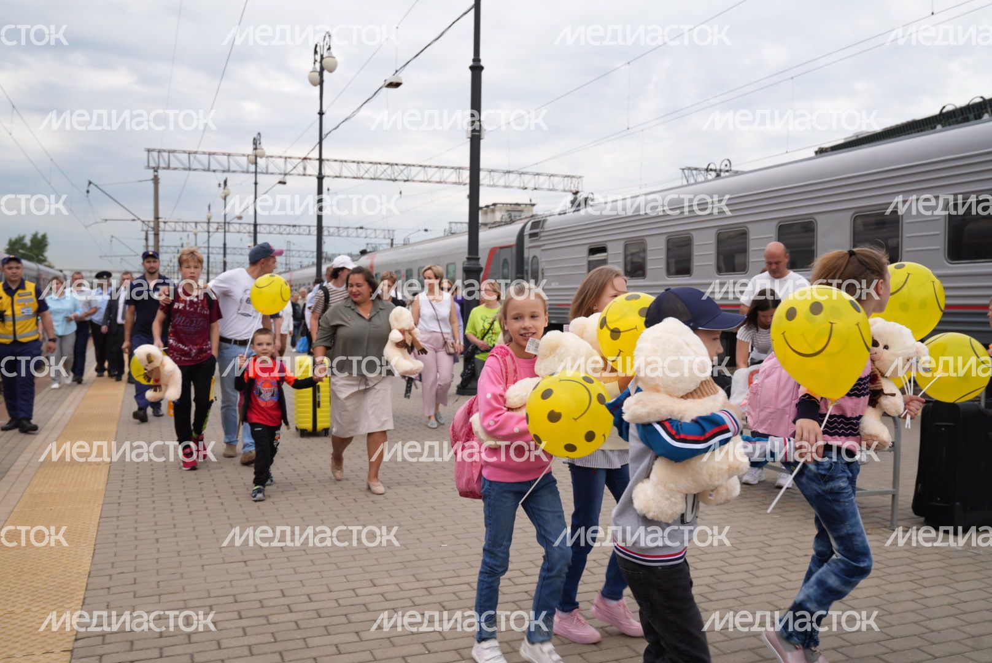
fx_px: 882
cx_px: 496
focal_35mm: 32
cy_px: 332
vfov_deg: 41.2
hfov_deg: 58.7
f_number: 5.6
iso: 100
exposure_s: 1/200
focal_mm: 32
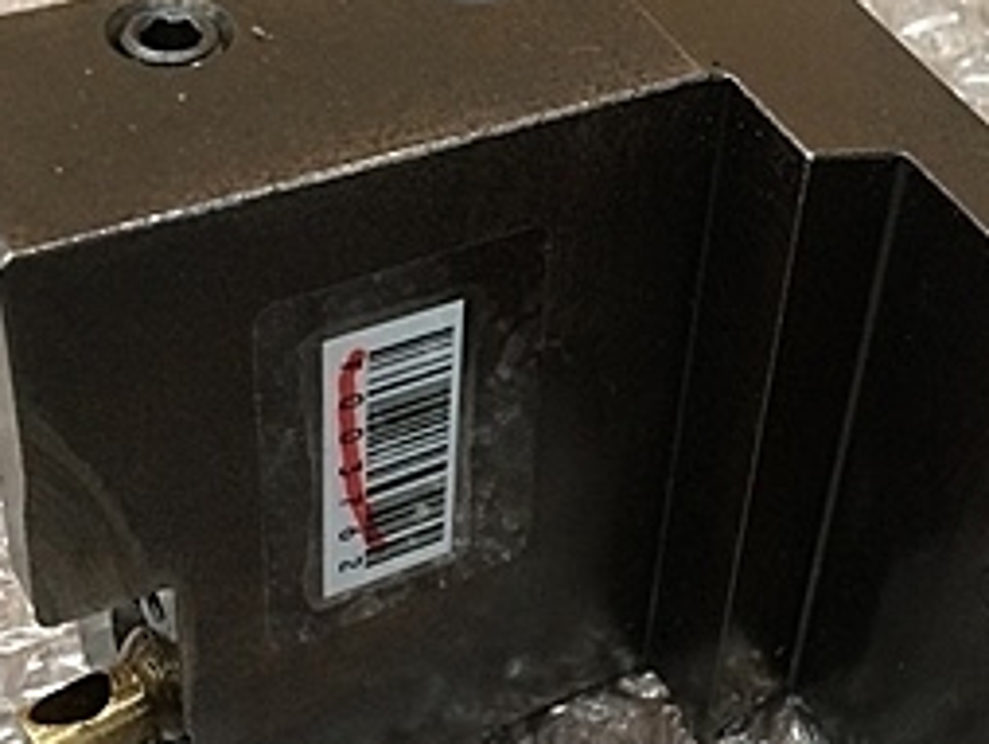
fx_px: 2088
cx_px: 950
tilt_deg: -53.5
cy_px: 366
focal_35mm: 73
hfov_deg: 25.5
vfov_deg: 20.2
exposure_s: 1/30
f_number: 2.2
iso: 125
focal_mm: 4.15
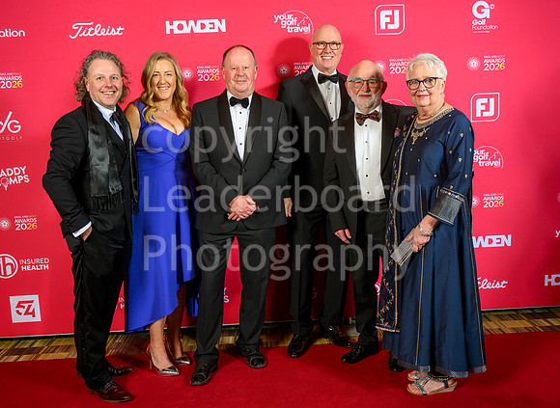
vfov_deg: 38.0
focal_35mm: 37
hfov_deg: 50.5
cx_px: 290
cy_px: 191
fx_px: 593
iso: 250
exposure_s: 1/160
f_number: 7.1
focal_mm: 30.5
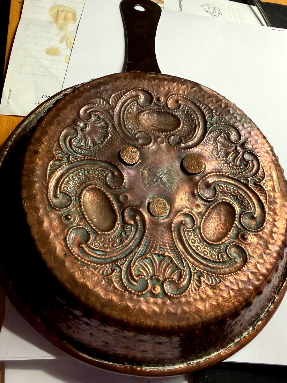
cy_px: 192
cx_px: 144
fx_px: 265
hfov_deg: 56.8
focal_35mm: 24
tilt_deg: -58.0
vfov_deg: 71.6
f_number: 2.2
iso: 320
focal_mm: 2.22
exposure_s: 1/60
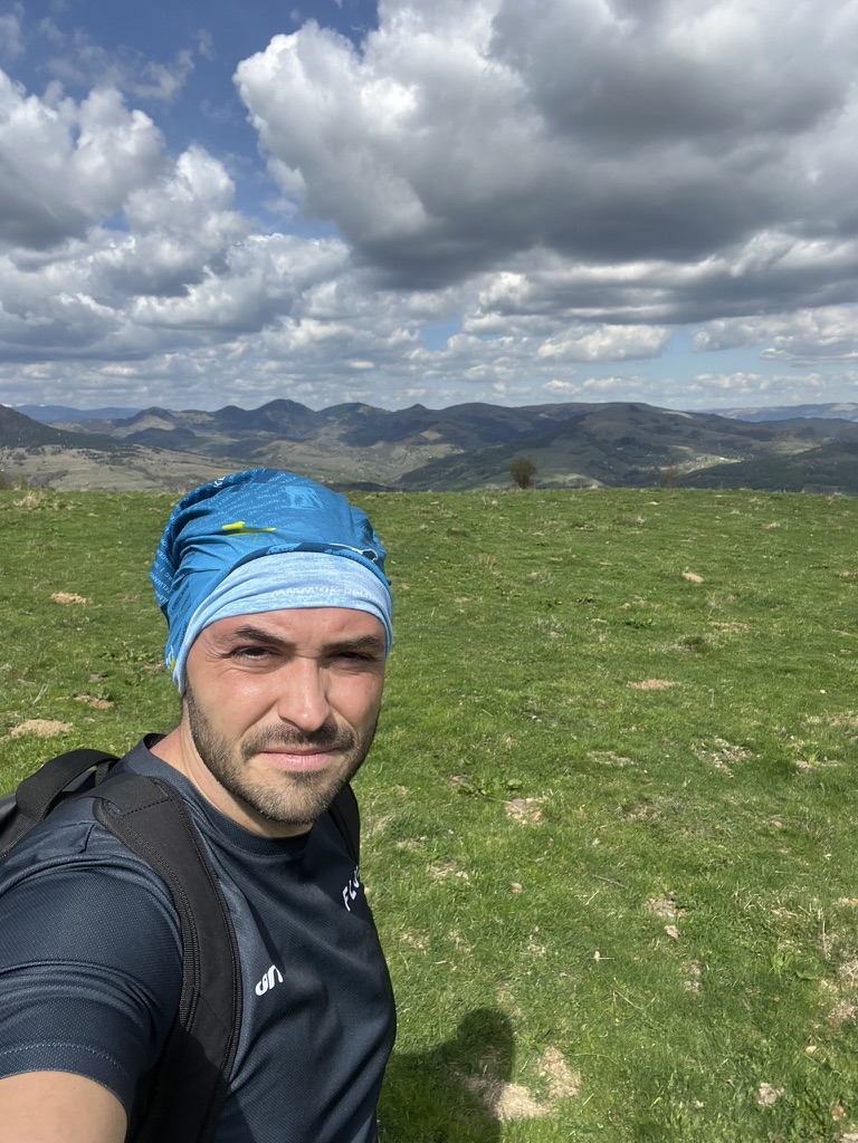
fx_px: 760
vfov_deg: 73.9
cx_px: 429
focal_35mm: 23
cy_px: 572
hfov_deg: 58.9
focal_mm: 2.71
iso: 32
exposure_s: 1/1199
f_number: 2.2
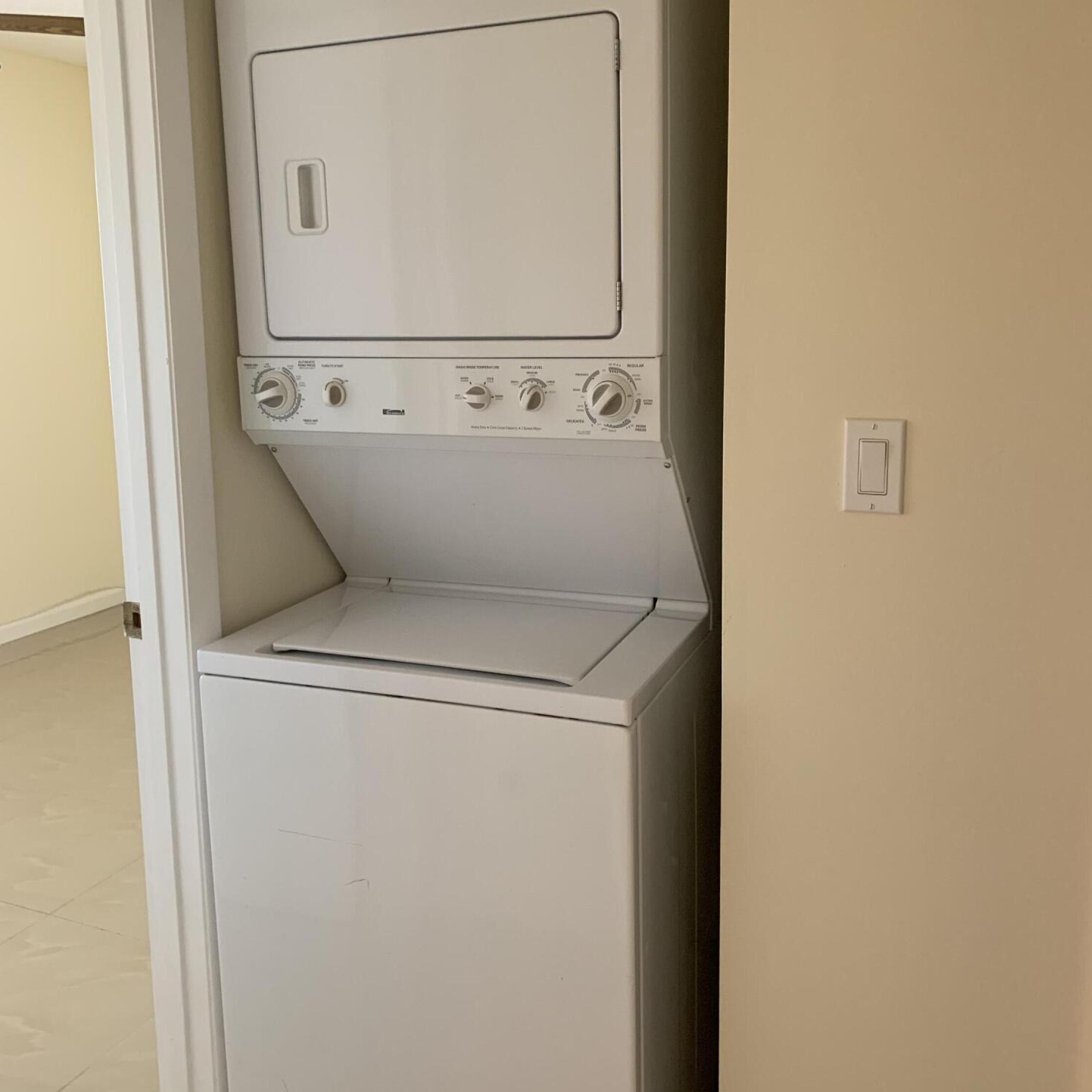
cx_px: 543
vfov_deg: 52.4
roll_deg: +1.4
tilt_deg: -8.8
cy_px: 491
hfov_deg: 52.5
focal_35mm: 31
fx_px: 1106
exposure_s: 1/60
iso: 320
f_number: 1.8
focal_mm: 4.25
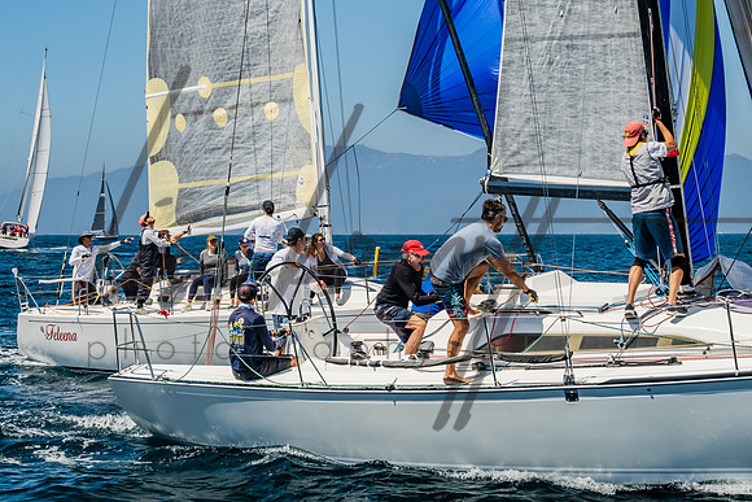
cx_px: 384
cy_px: 217
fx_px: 2060
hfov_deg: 20.7
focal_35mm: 99
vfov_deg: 13.9
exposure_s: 1/500
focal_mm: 60
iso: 160
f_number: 6.3
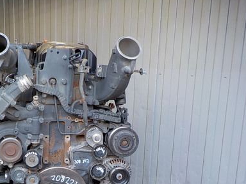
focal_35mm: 50
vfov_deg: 28.7
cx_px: 57
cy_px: 135
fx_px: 355
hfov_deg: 37.1
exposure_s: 1/30
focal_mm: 4.1
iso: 125
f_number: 3.3
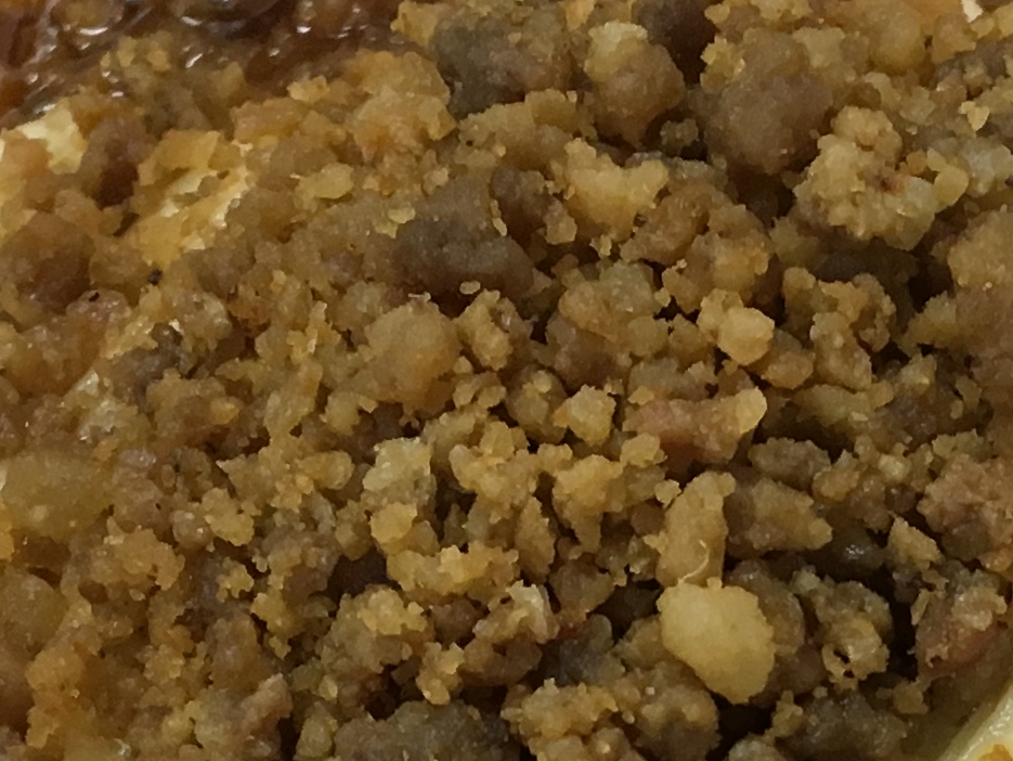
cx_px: 738
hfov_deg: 15.7
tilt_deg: -58.9
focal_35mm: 125
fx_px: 3659
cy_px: 874
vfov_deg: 11.7
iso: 80
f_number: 2.2
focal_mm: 4.15
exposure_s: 1/33
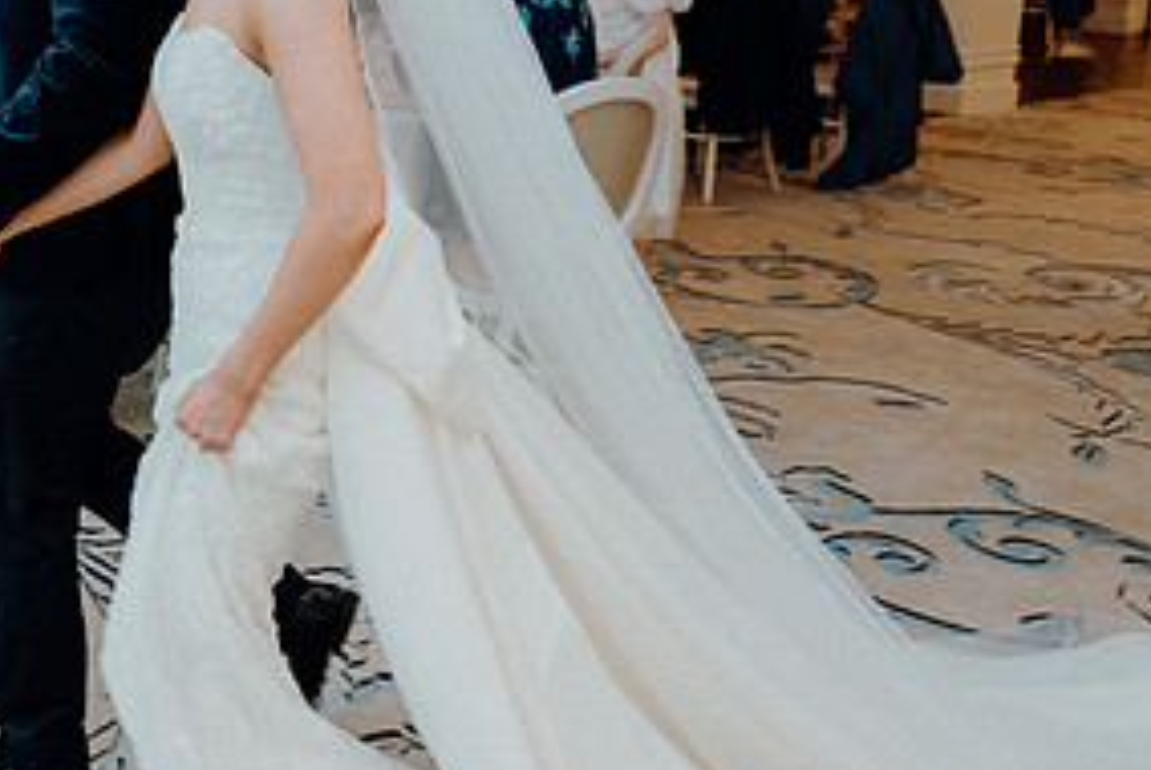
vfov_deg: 27.2
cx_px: 113
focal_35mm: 49
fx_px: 1568
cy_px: 180
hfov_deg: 37.6
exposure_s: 1/160
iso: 2500
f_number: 3.5
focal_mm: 24
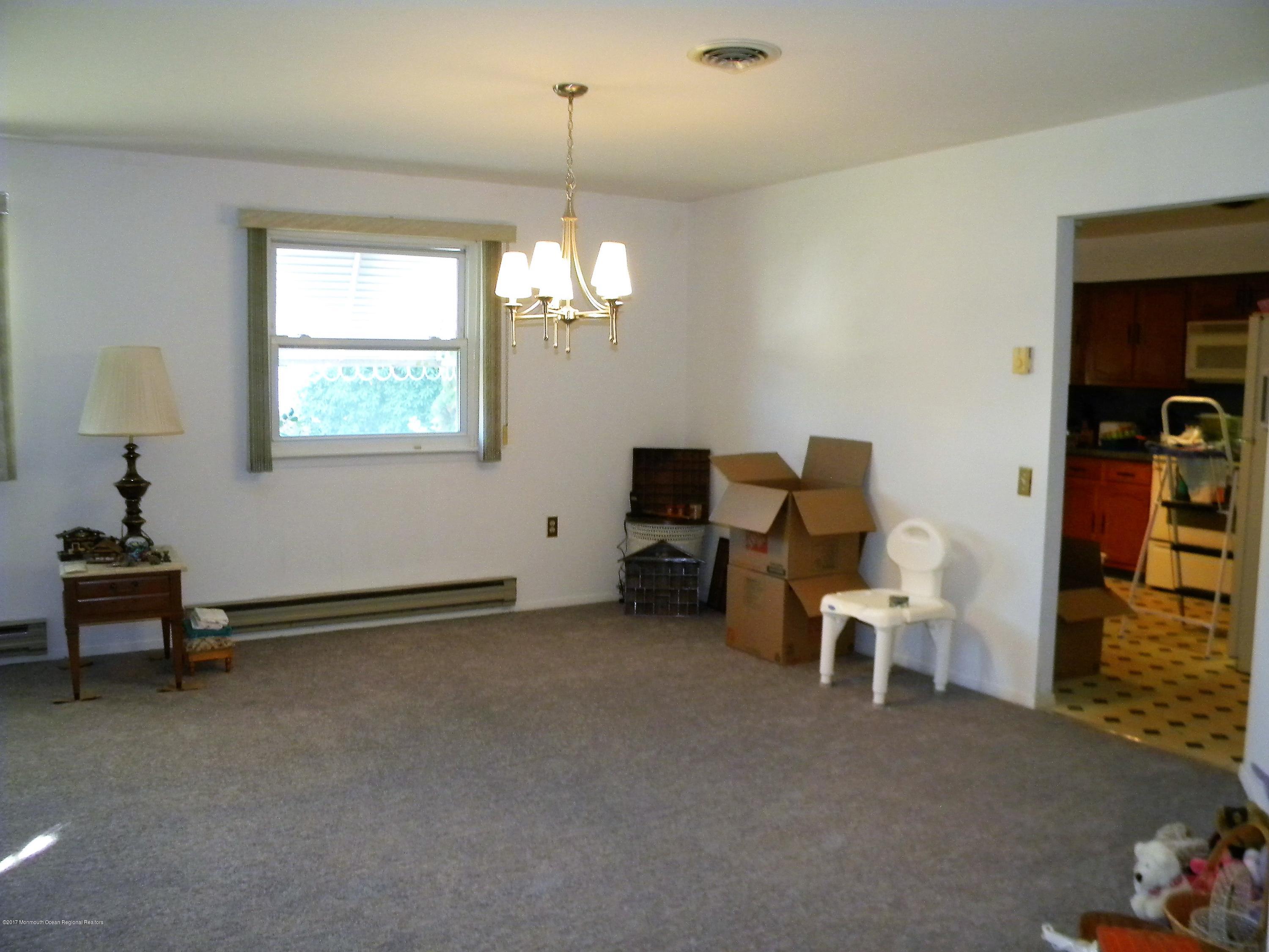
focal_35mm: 28
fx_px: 1026
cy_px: 476
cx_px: 634
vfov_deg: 49.7
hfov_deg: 63.4
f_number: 3.5
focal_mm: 5
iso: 400
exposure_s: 1/26.8
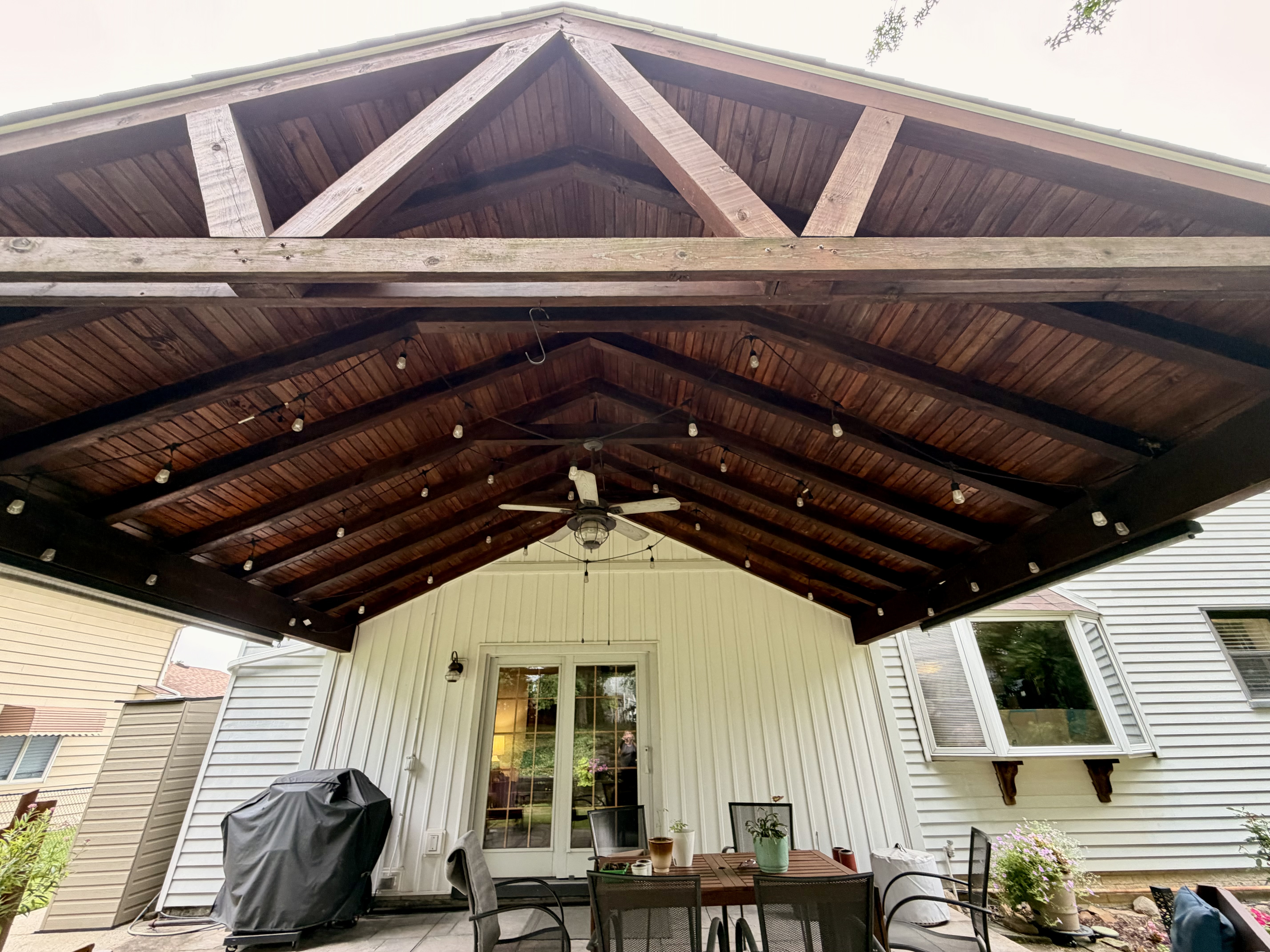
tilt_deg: +26.1
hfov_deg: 102.1
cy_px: 476
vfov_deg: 85.7
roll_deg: +1.2
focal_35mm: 14
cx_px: 635
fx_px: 514
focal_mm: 2.22
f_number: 2.2
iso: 200
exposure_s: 1/121
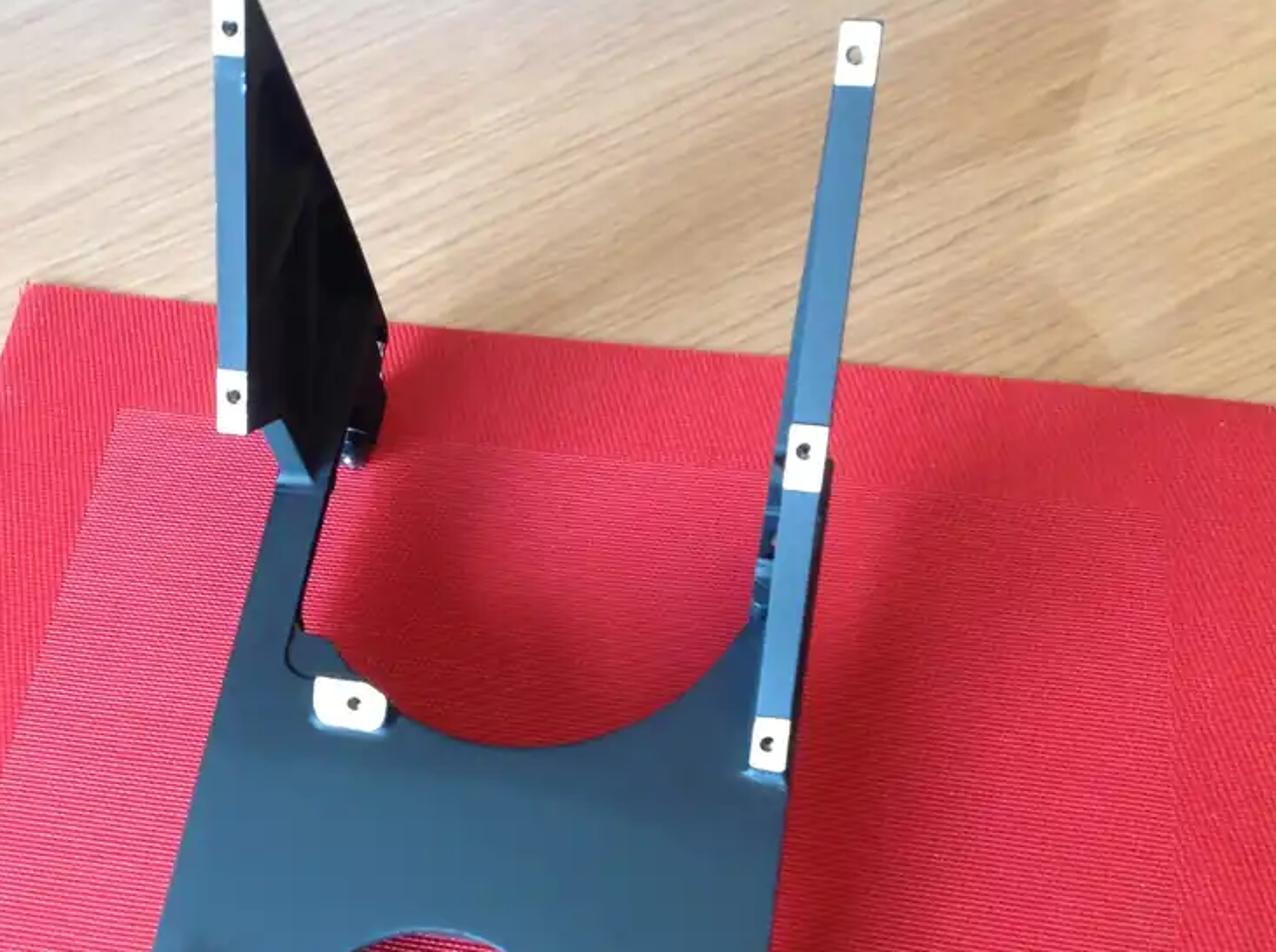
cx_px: 439
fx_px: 1766
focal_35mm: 48
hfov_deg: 39.3
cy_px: 632
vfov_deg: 30.0
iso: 64
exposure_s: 1/17
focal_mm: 4.28
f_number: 2.4
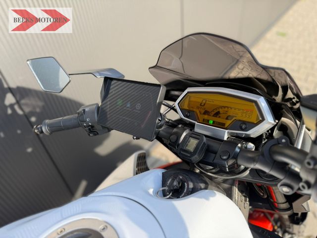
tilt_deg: -39.7
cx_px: 158
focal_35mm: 24
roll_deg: +6.6
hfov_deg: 71.6
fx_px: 220
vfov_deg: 56.8
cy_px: 119
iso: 100
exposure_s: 1/580
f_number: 1.78
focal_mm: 6.76
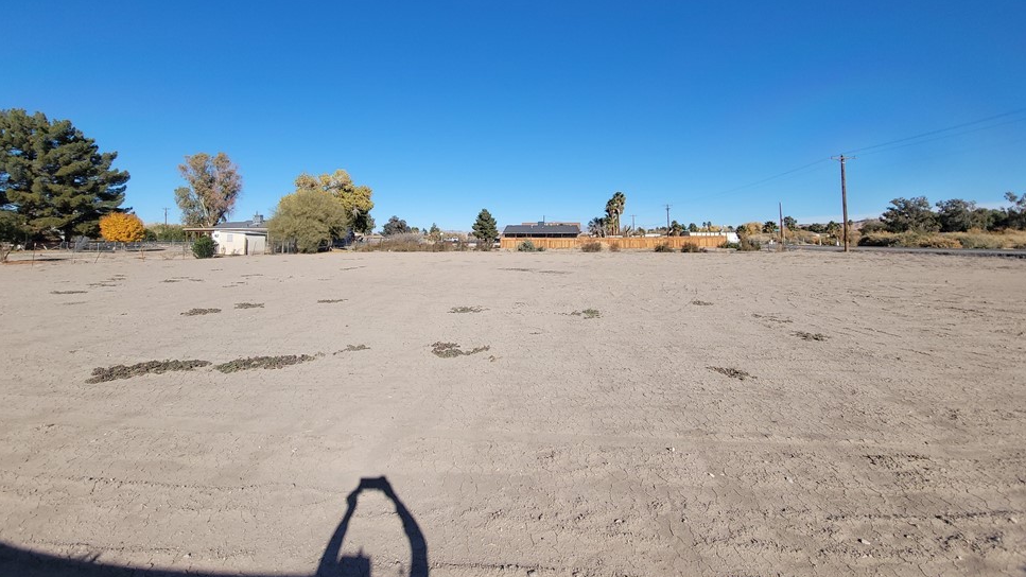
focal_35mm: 15
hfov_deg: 103.0
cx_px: 504
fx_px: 408
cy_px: 214
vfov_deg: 69.4
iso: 50
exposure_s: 1/1884
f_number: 2.2
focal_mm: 2.2
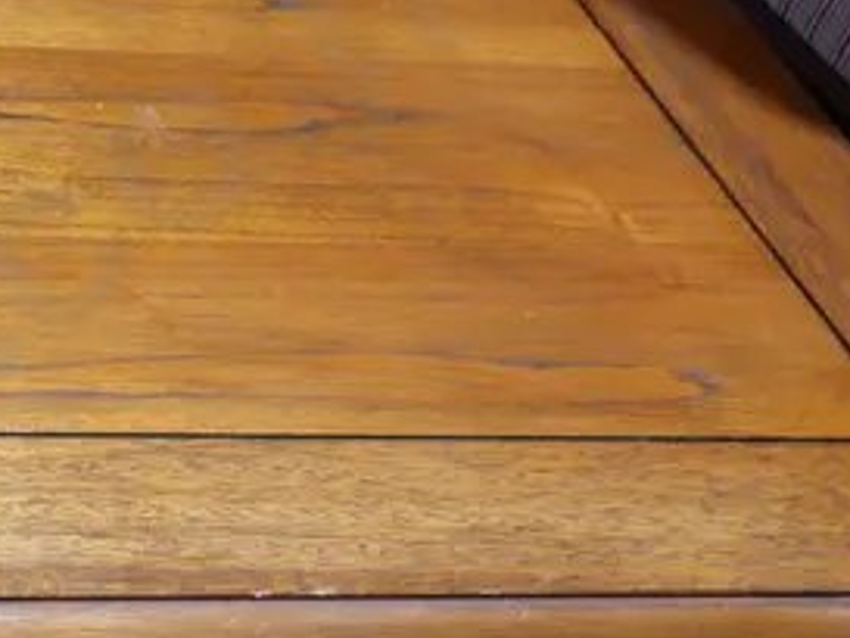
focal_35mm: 105
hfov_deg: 15.6
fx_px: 2579
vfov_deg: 13.5
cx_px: -741
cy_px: 848
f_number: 3.5
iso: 400
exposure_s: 1/60
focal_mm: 14
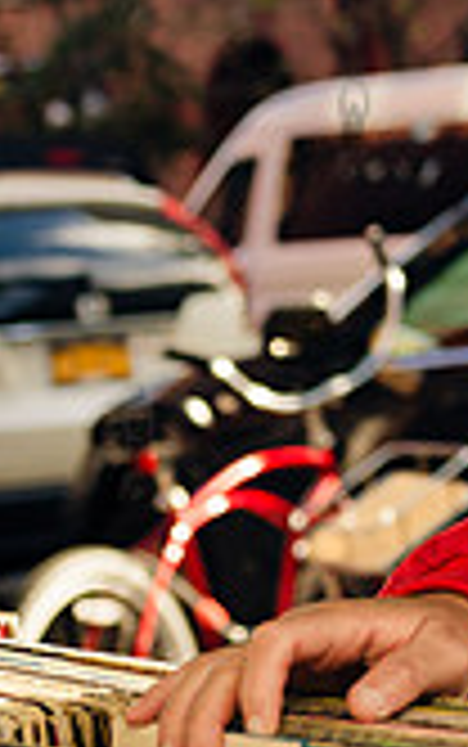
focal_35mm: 157
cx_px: 1053
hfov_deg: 7.9
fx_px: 3198
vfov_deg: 13.1
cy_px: -36
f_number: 4
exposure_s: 1/400
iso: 250
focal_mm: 38
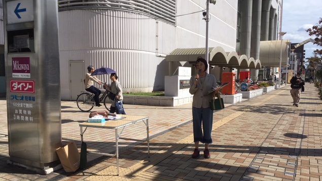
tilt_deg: -4.4
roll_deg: -0.2
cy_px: 104
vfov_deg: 36.6
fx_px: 273
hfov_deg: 61.0
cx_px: 162
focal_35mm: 32
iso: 25
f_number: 2.2
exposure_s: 1/2849
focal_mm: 4.15
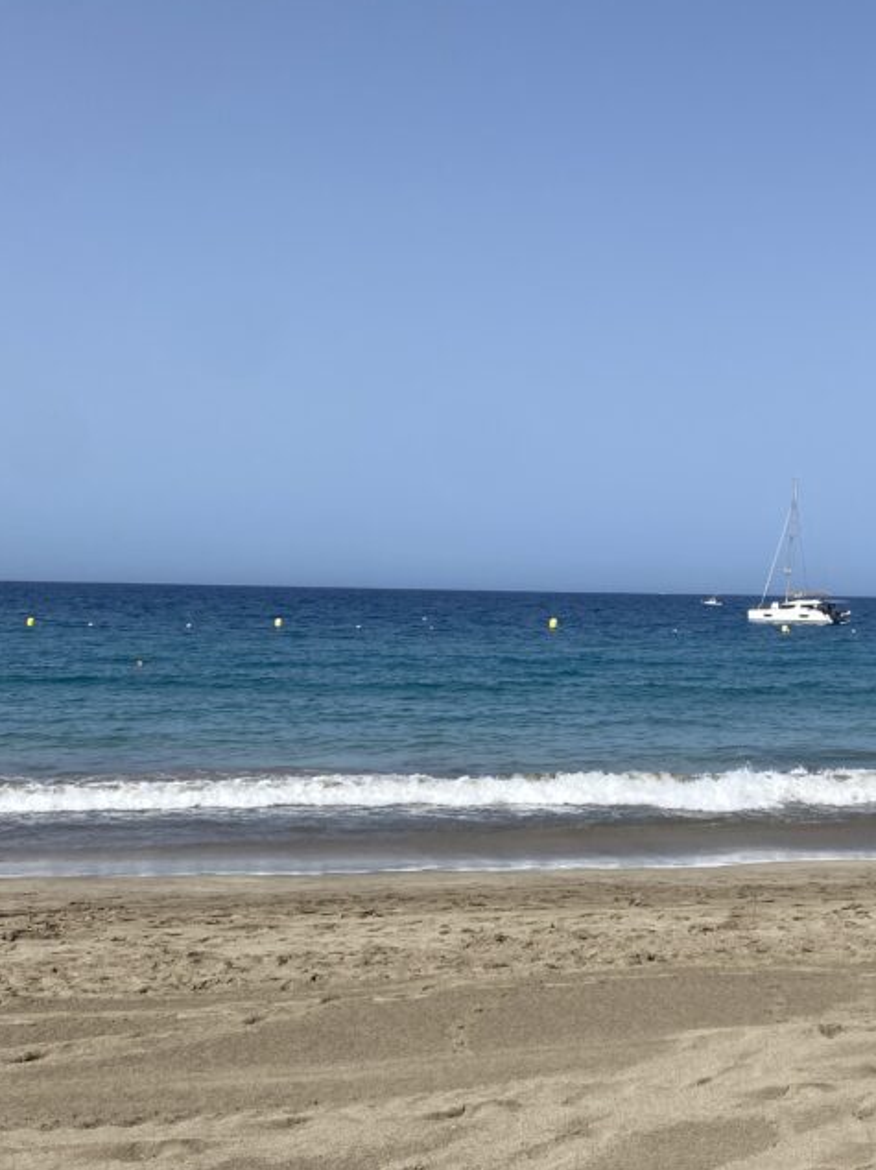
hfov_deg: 34.0
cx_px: 585
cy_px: 685
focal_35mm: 42
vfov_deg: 44.6
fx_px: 1418
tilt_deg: -2.2
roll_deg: -0.9
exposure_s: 1/4808
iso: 32
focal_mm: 4.25
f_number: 1.8
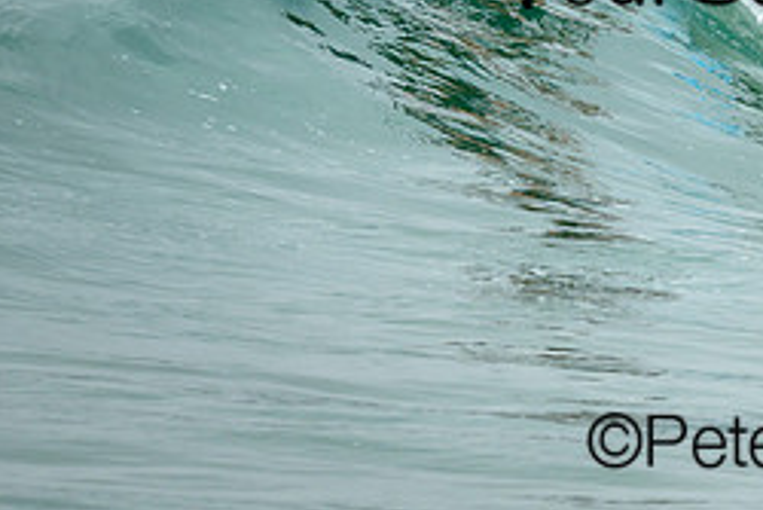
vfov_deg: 0.5
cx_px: 817
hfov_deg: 0.8
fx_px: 53799
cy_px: -284
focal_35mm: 2537
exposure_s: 1/2000
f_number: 6.3
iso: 220
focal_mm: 800
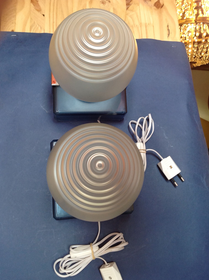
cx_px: 100
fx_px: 299
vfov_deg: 50.2
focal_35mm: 37
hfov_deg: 38.6
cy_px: 140
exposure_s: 1/15
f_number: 2.4
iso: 100
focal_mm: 4.28
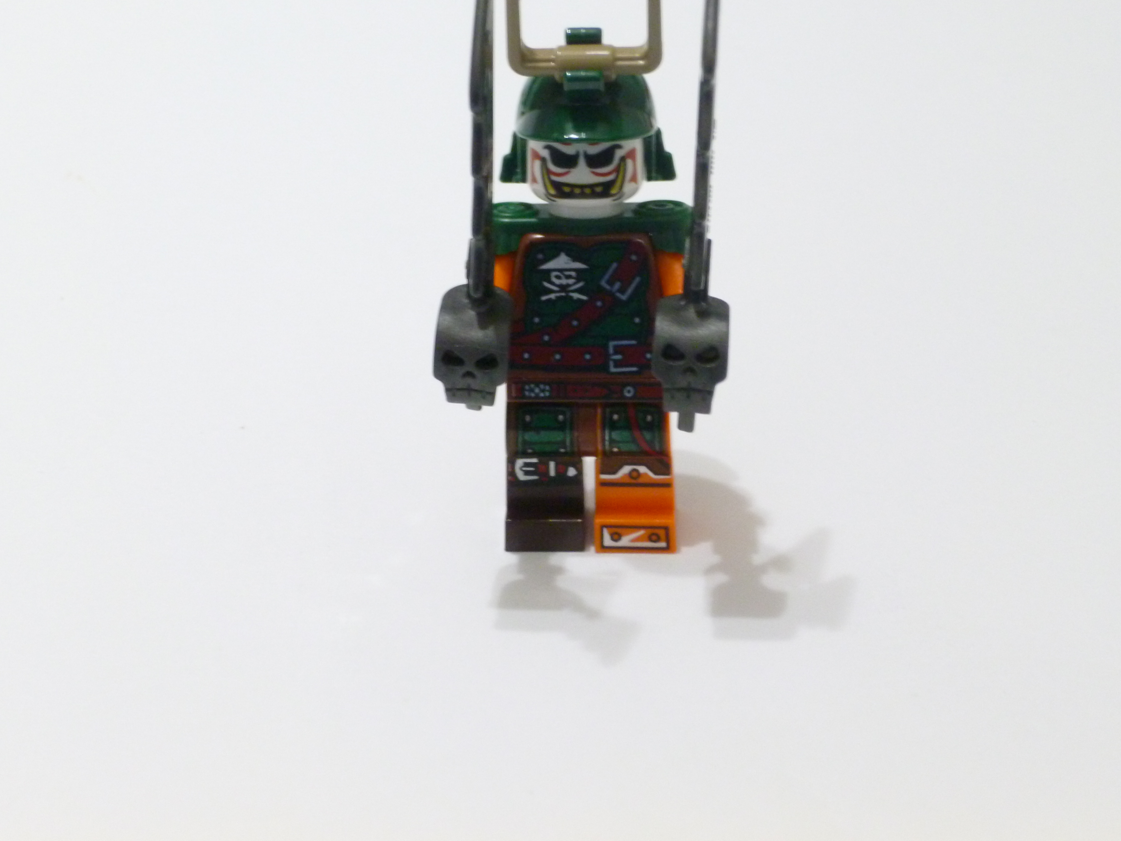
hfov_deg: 21.3
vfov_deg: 16.0
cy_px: 318
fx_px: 2979
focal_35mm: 92
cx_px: 555
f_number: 4.7
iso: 400
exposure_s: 1/4
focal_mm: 13.2
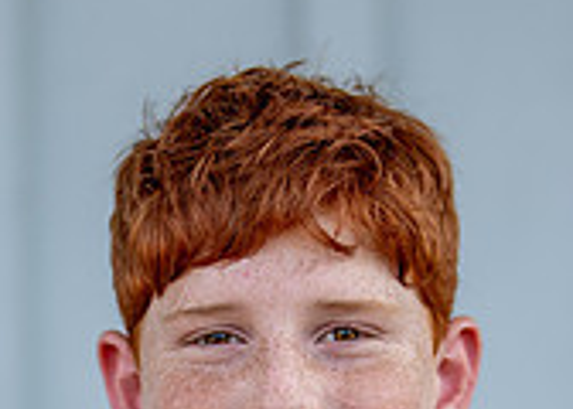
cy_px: 603
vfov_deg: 7.0
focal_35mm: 204
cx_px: 330
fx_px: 3320
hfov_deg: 9.9
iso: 100
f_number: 1.2
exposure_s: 1/2000
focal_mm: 50
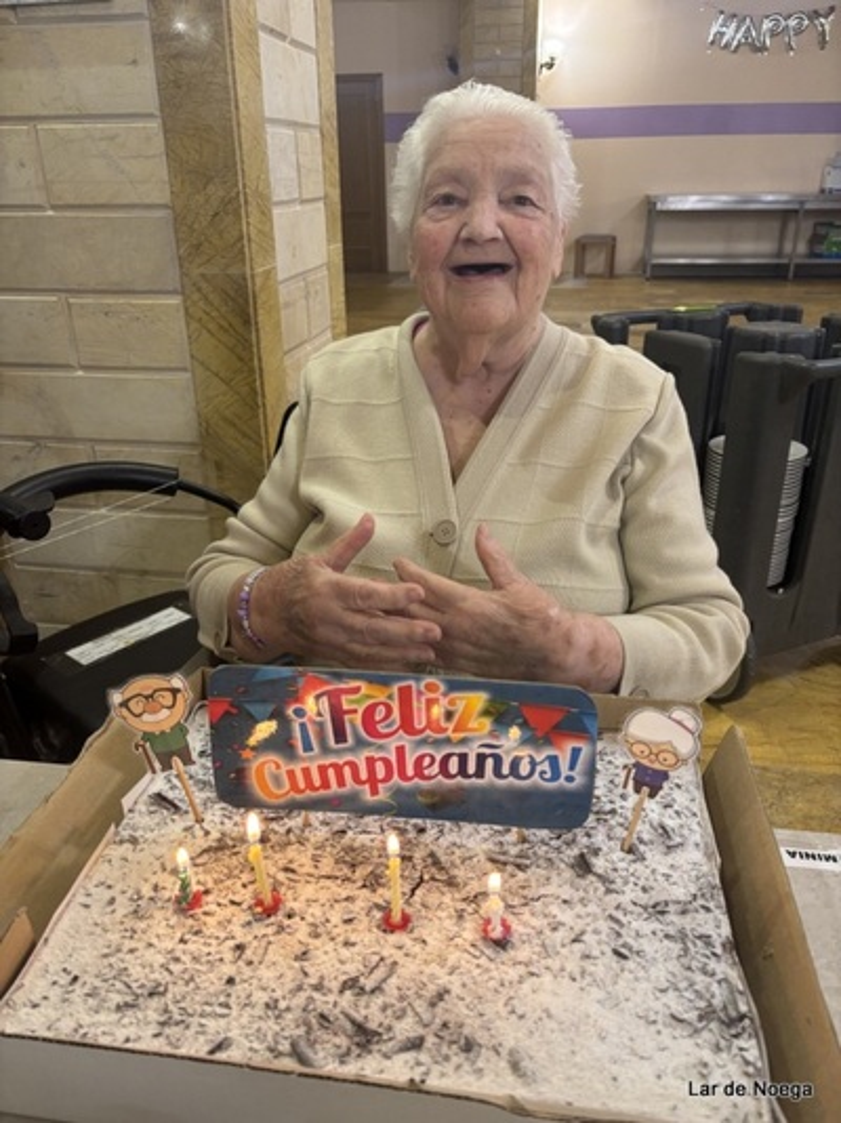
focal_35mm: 26
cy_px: 562
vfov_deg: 67.3
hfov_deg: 53.0
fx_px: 843
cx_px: 420
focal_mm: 5.96
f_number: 1.6
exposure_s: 1/50
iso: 160
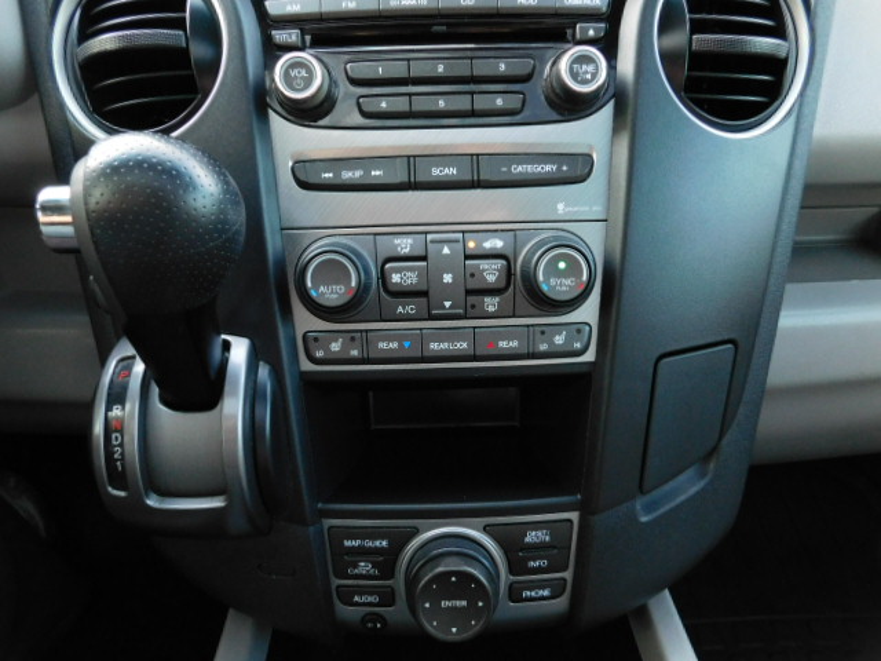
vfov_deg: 58.9
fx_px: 585
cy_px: 330
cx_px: 440
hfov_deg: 73.9
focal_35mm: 23
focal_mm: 4
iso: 360
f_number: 3
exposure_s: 1/30
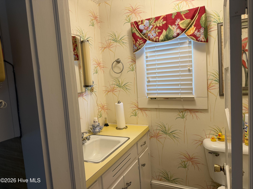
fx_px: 175
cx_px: 126
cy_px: 94
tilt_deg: -6.0
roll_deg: +4.5
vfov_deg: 56.8
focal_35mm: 24
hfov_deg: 71.6
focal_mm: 6.76
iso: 160
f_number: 1.78
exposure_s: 1/60
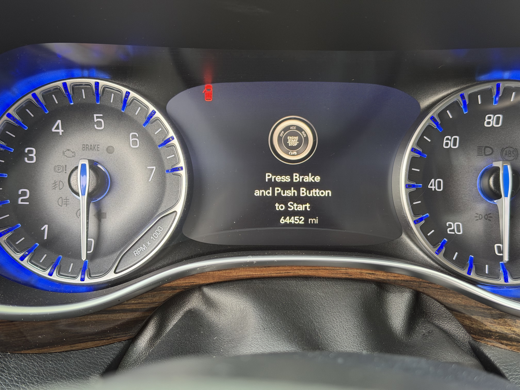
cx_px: 260
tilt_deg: -24.7
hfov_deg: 39.7
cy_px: 195
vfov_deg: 30.3
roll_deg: +0.6
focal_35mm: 48
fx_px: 721
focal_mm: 6.76
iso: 160
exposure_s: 1/83
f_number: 1.78
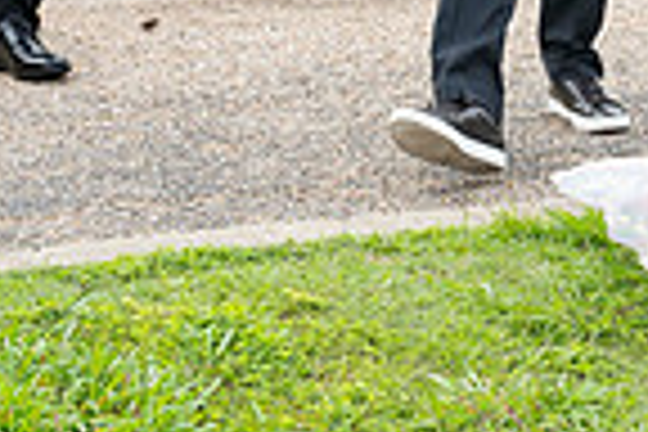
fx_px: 3564
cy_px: -281
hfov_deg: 10.0
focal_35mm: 198
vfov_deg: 6.8
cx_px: 1026
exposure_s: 1/200
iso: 500
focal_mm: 49
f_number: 7.1
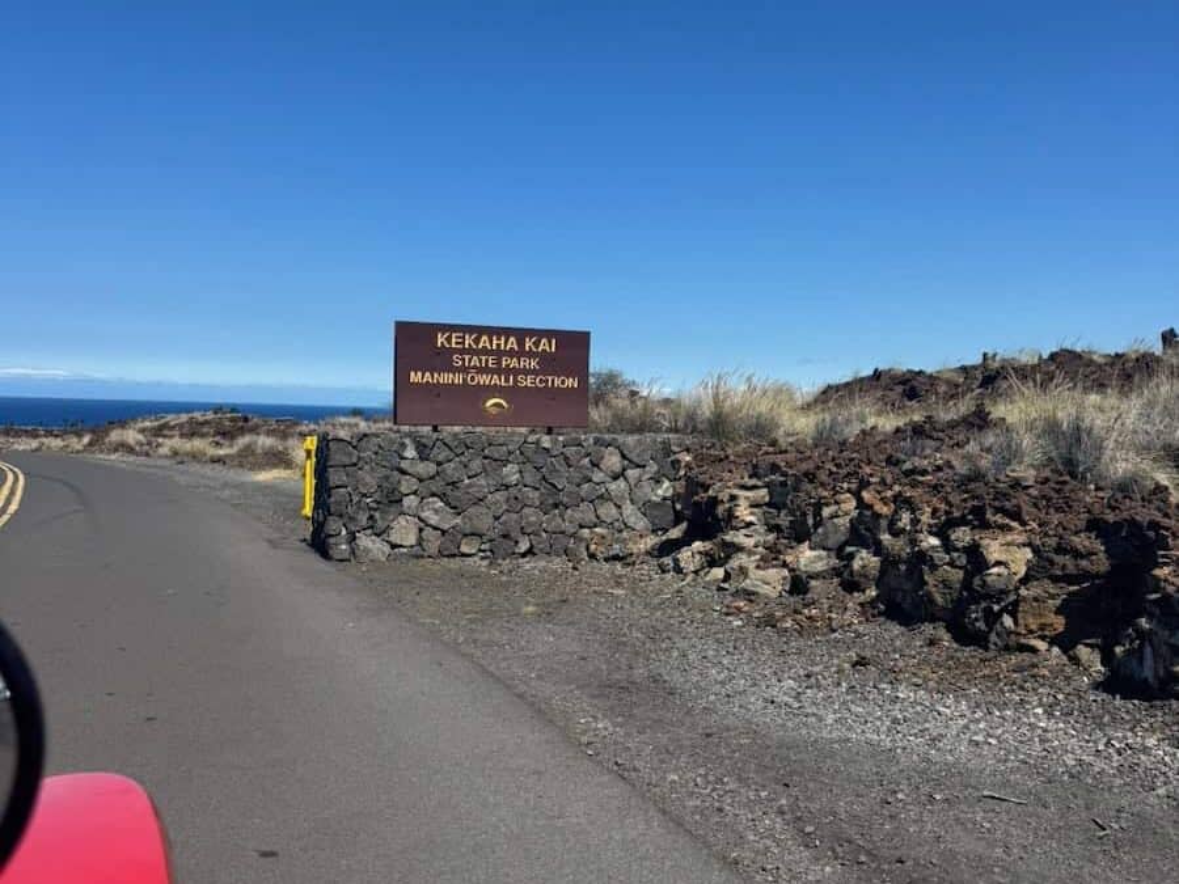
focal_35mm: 24
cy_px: 442
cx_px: 590
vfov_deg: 56.8
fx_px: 817
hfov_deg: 71.6
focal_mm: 6.8
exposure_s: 1/6410
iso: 80
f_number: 1.8
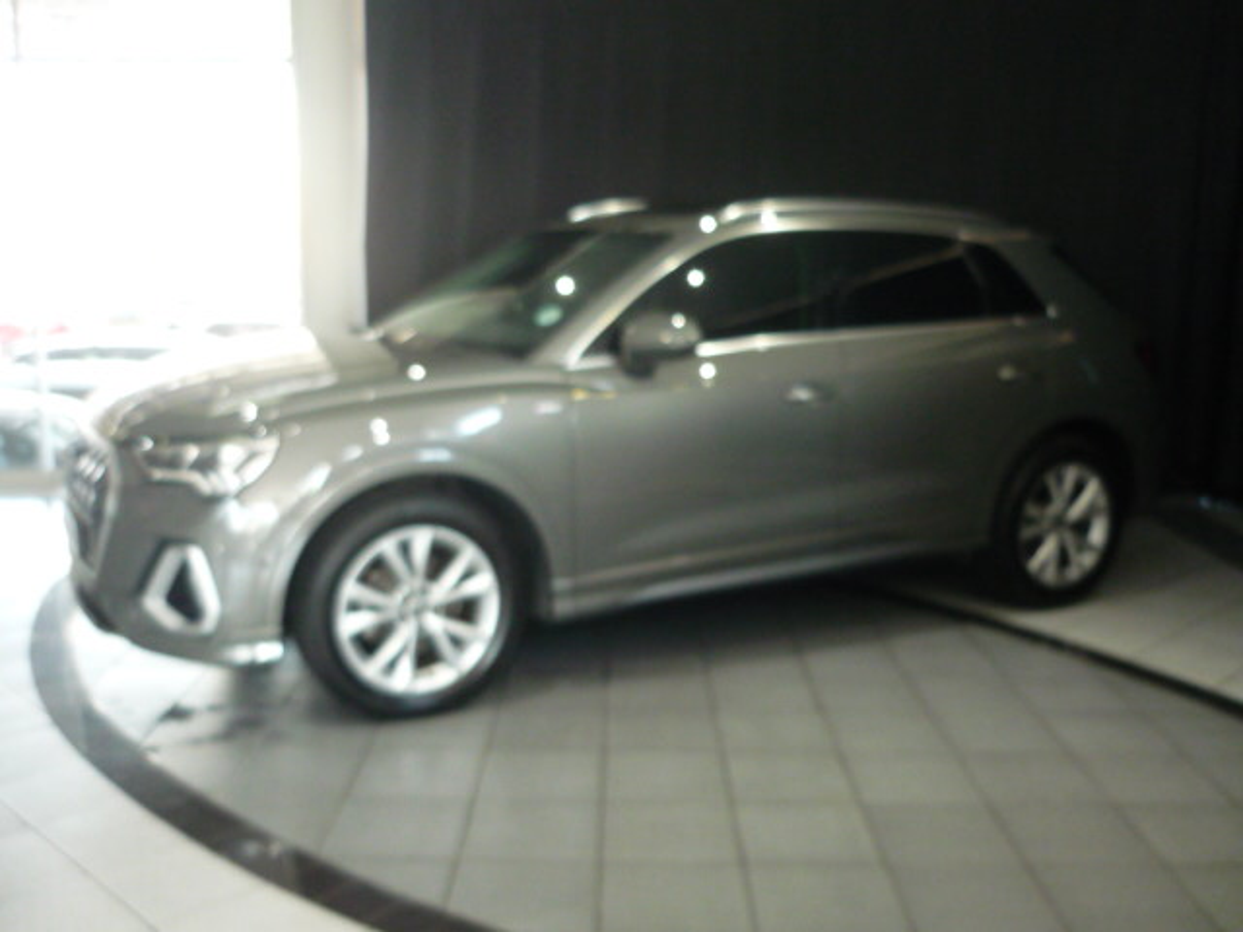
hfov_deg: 52.6
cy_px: 466
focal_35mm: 35
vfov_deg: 40.7
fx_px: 1257
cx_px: 622
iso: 320
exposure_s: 1/30
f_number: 2.8
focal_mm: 5.5
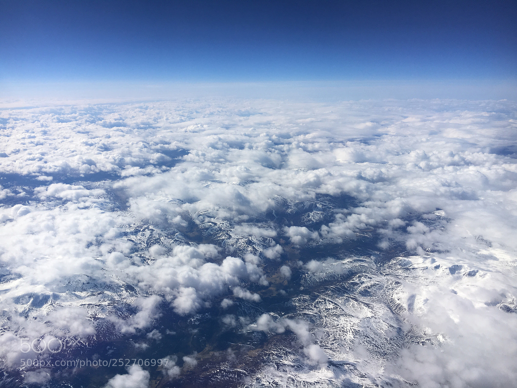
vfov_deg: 48.2
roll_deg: -0.4
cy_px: 194
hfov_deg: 61.7
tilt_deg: -16.6
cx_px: 258
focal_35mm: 29
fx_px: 433
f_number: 2.2
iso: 25
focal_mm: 4.15
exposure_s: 1/4049
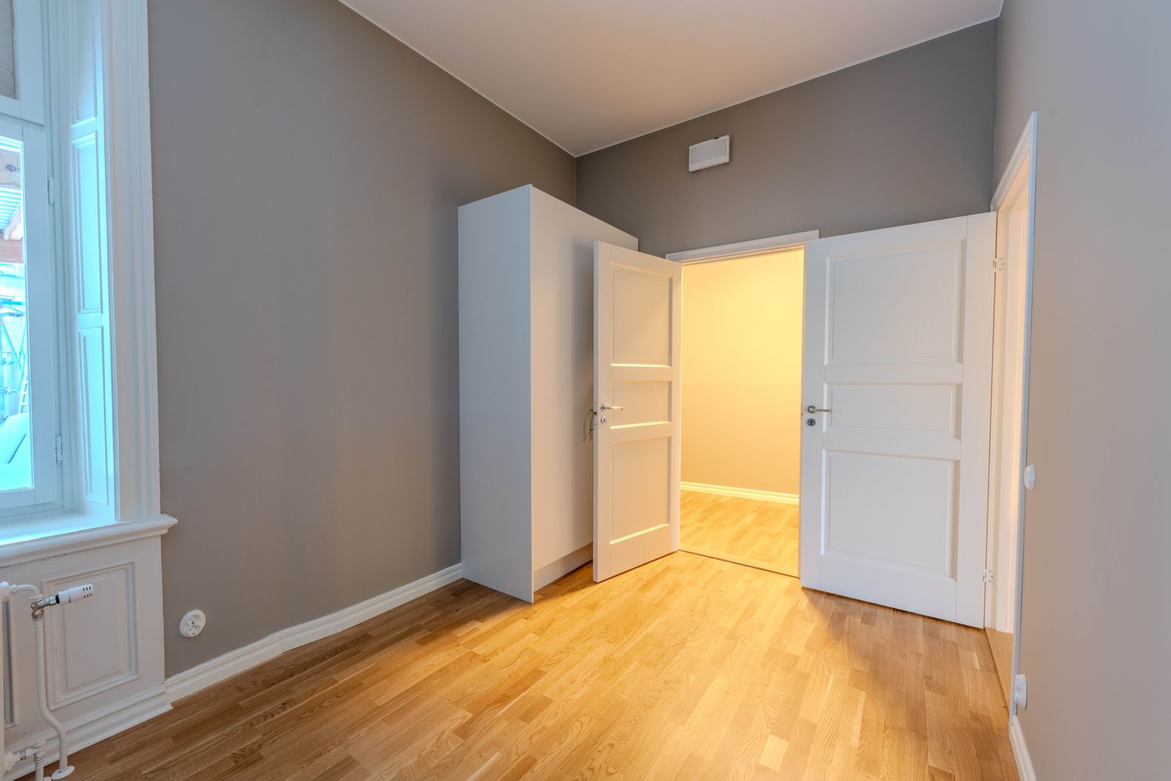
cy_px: 390
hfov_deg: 104.2
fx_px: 455
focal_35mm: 14
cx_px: 586
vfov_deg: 81.2
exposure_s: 1/20
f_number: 11
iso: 800
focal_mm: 14
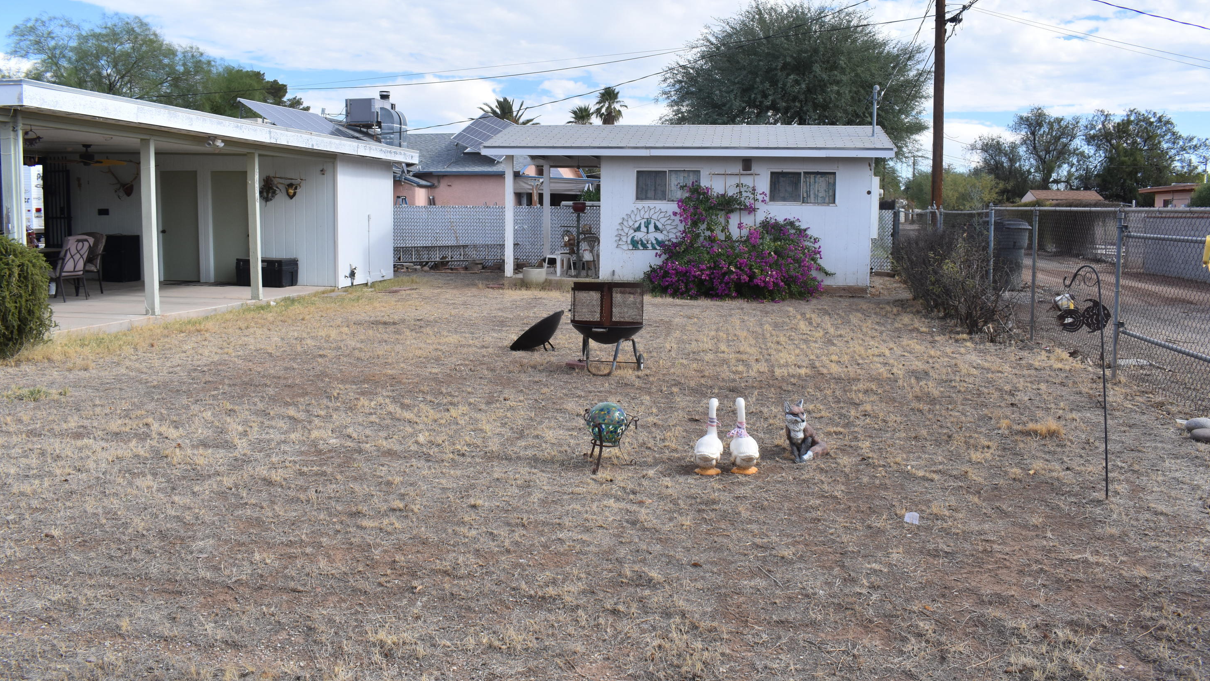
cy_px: 321
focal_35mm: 29
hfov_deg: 66.1
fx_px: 930
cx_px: 608
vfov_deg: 40.2
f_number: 10
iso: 200
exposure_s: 1/400
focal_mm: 18
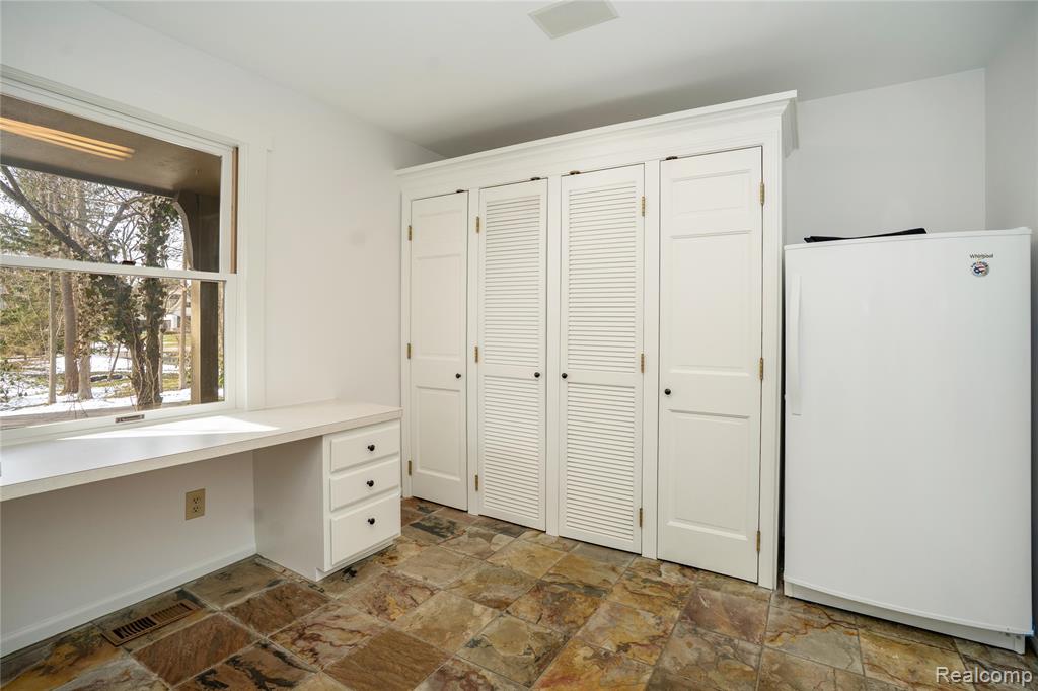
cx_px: 519
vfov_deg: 73.7
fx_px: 461
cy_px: 346
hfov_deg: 96.8
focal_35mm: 16
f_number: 5.6
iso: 200
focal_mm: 16
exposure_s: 1/60
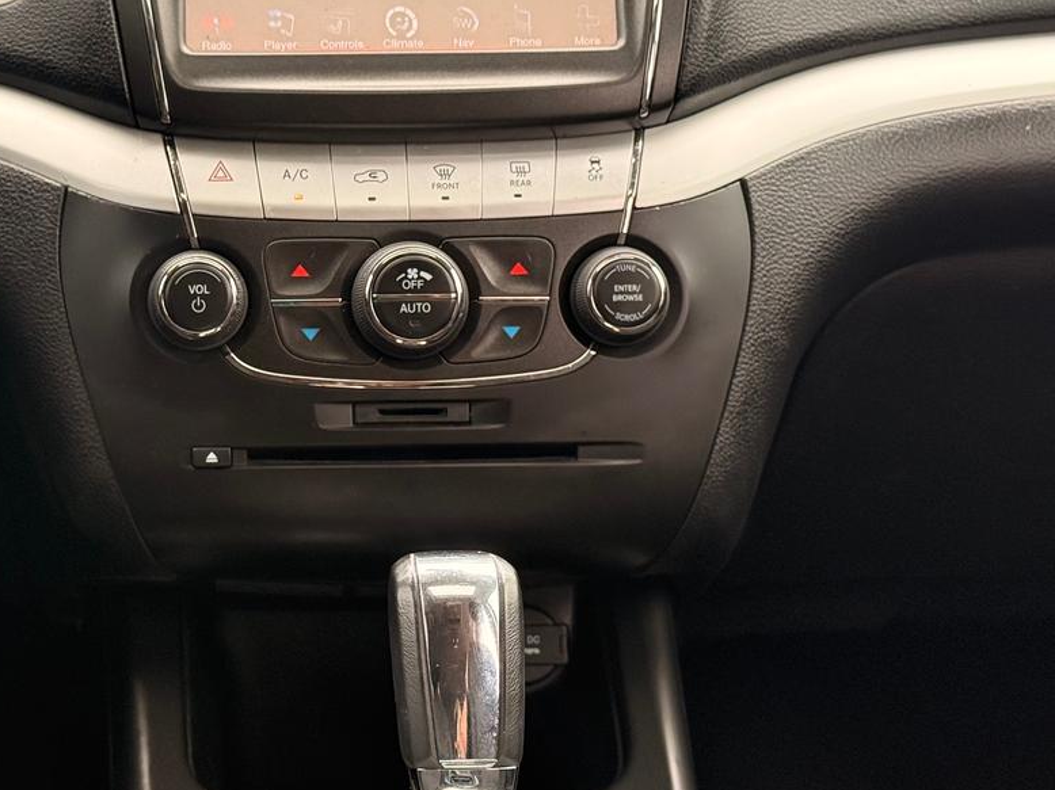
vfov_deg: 18.6
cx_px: 306
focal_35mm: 79
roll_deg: -0.3
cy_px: 279
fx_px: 2407
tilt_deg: -12.9
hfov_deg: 24.5
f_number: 1.78
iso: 125
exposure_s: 1/179
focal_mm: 6.76
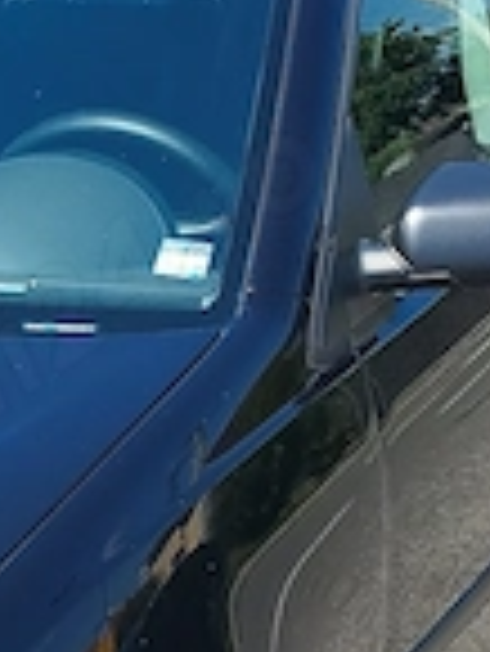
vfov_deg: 14.2
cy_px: 495
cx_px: -288
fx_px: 2601
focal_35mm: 138
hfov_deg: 10.3
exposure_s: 1/498
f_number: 1.89
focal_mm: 5.95
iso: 50
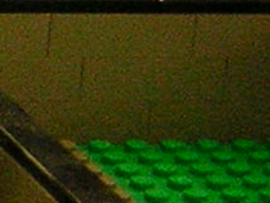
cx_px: -575
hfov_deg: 6.6
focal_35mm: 269
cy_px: -18
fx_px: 2101
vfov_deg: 5.5
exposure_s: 1/5.4
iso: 121
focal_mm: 4.7
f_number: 2.6
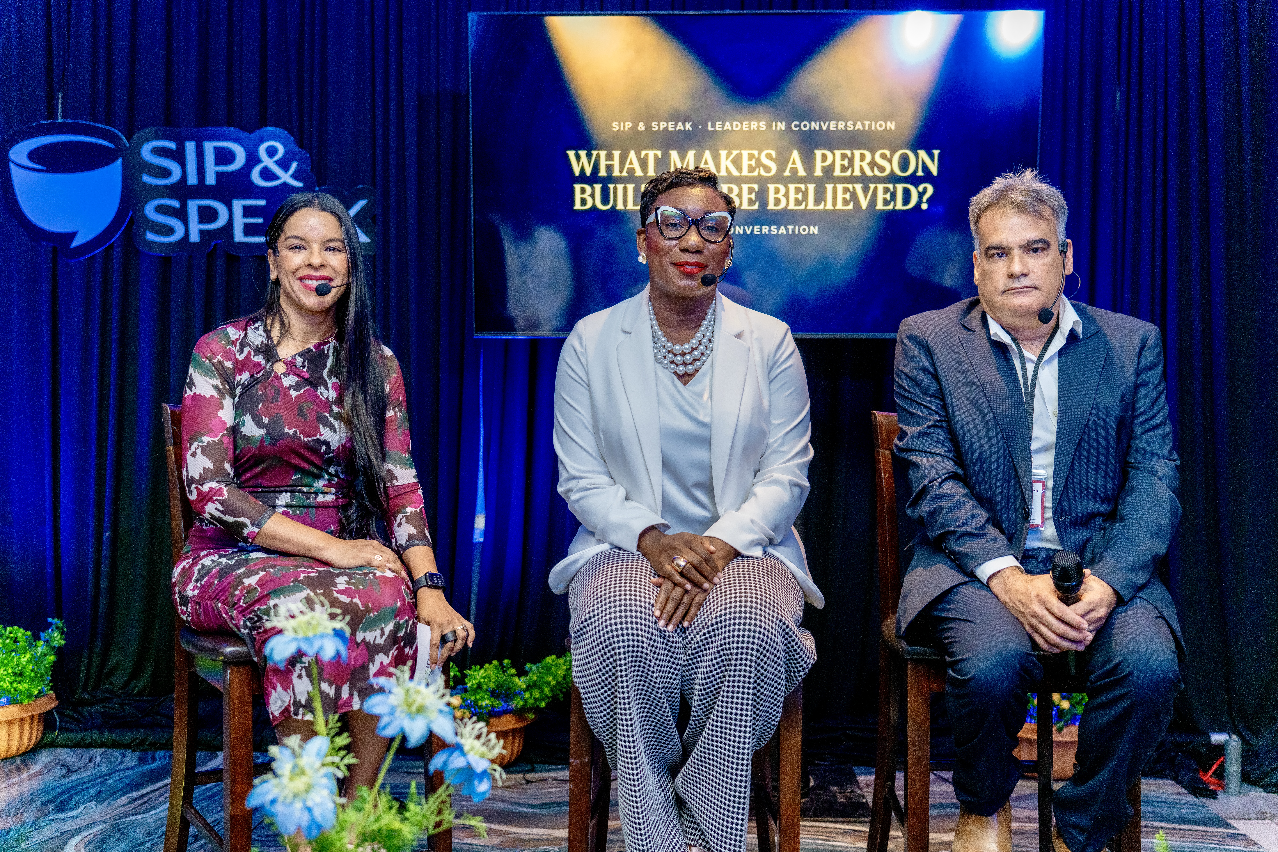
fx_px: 1242
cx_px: 639
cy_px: 426
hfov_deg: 54.4
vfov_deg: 37.9
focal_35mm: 35
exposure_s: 1/250
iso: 2500
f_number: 2.8
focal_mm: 35
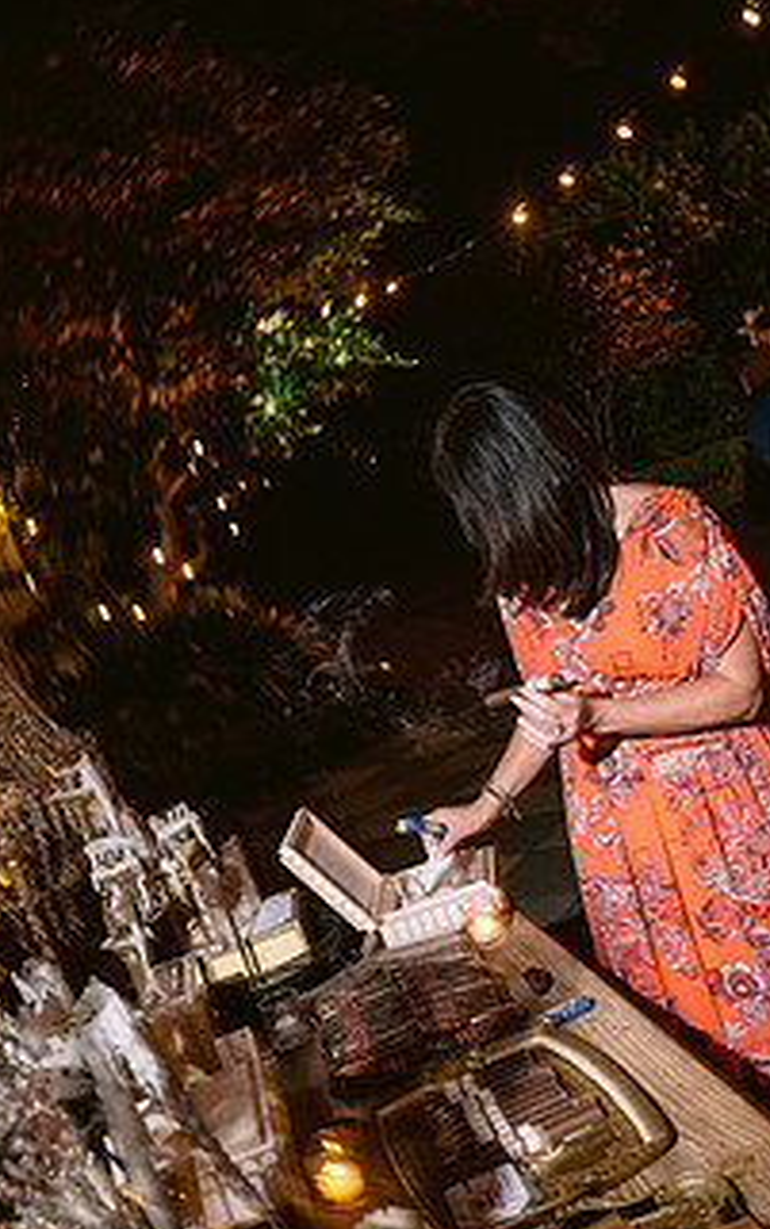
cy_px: 708
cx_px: 525
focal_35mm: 40
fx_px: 1341
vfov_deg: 49.1
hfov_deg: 31.7
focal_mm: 28
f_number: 5.6
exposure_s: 1/80
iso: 800
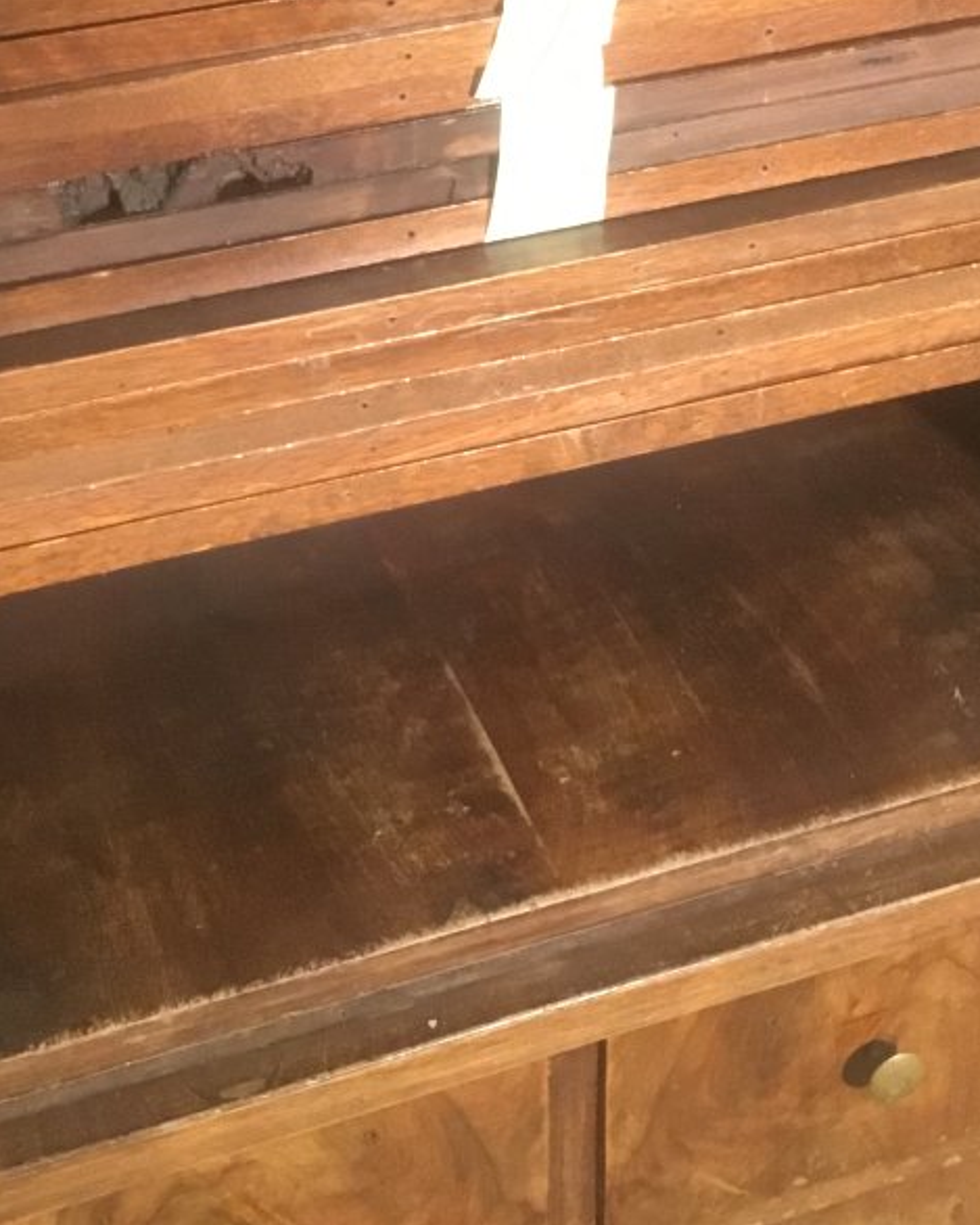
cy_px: 276
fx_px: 2247
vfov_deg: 29.9
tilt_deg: -28.0
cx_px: 501
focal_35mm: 62
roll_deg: +0.0
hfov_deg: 24.6
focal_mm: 3.3
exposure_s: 1/17
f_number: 2.4
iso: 250
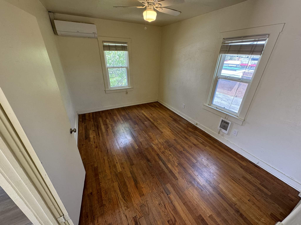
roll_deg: -1.4
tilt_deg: -26.7
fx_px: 122
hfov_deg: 102.1
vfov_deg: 85.7
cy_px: 112
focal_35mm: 14
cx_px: 150
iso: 200
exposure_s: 1/99
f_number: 2.2
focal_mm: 2.22
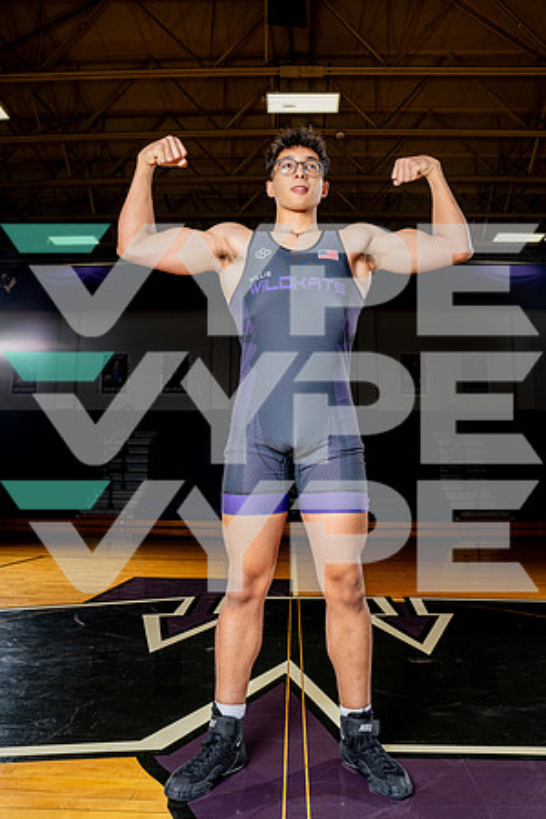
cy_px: 410
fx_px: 637
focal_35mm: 28
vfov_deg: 65.5
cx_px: 273
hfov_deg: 46.4
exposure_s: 1/250
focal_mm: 28
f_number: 5.6
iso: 320
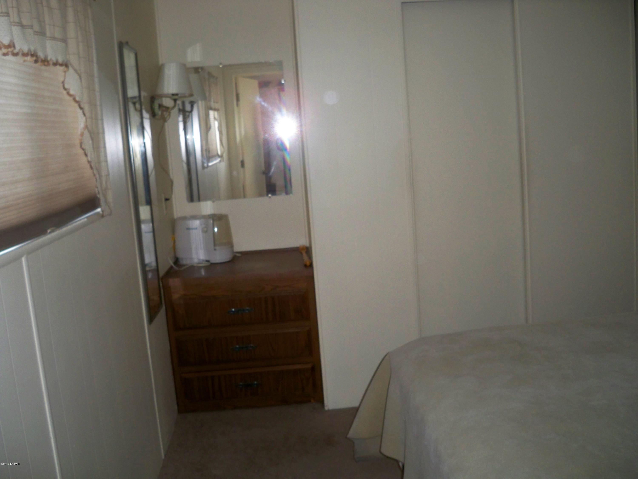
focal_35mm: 35
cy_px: 240
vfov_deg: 40.7
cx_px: 319
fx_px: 645
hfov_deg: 52.6
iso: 200
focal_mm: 6.3
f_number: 3.1
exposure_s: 1/60
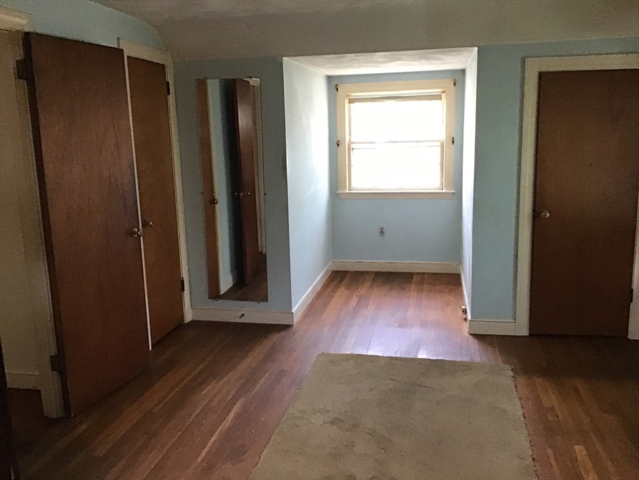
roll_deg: +1.5
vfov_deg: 45.4
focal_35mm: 31
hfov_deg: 58.4
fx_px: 572
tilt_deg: -9.3
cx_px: 320
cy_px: 240
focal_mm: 3.3
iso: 250
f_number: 2.4
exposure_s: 1/30
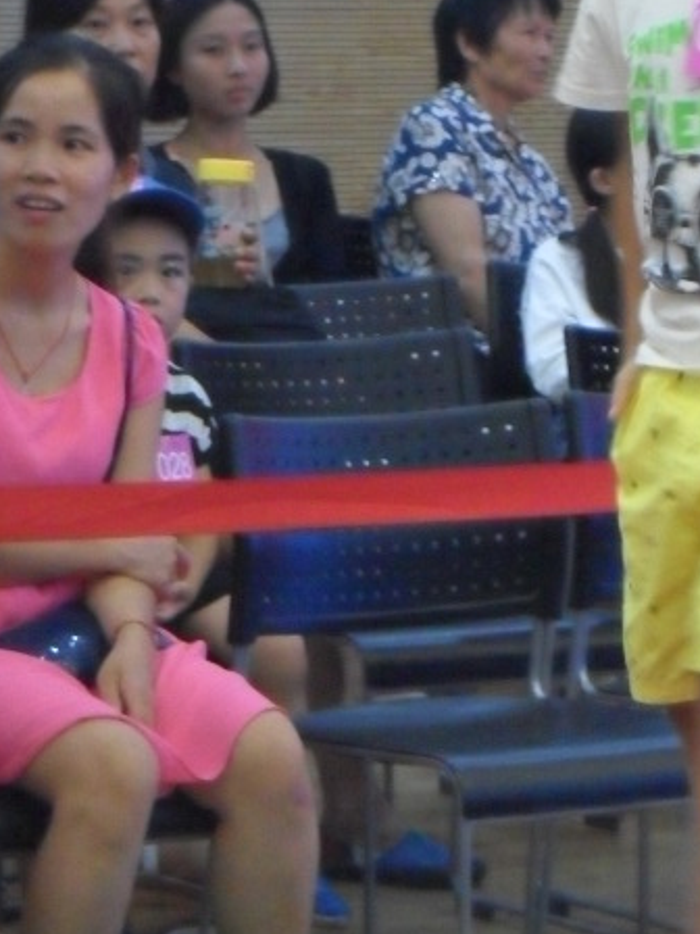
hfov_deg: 6.0
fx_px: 6660
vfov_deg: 8.0
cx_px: 760
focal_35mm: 247
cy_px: 244
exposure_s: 1/20
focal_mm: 19.6
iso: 640
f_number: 5
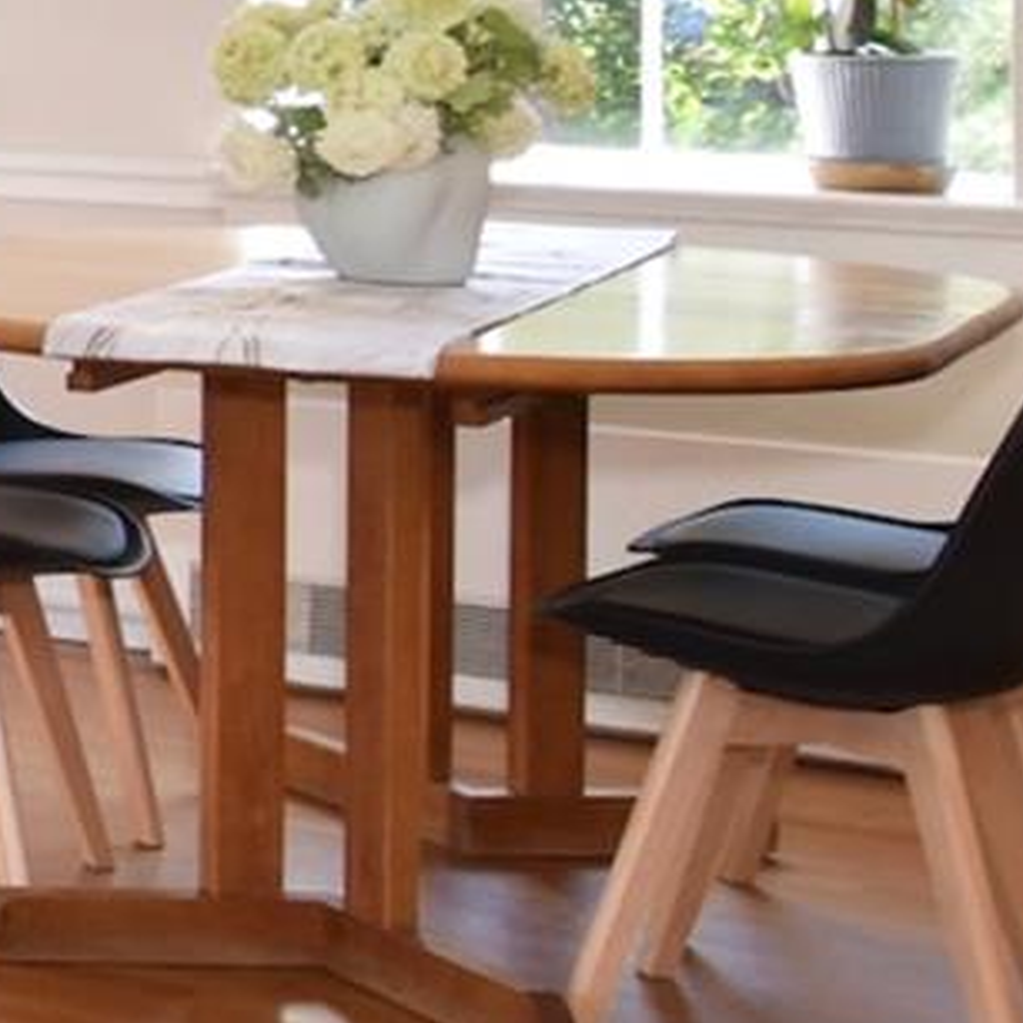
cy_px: -79
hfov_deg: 11.1
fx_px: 3138
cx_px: -2079
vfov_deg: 17.9
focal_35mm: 94
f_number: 8
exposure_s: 1/125
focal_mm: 11
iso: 640
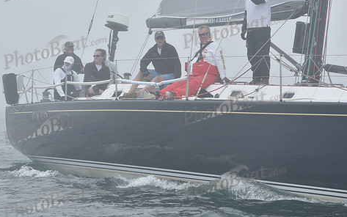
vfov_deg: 9.0
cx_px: 145
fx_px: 1372
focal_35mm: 145
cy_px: 78
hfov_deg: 14.4
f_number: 10
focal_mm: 116
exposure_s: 1/800
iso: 250
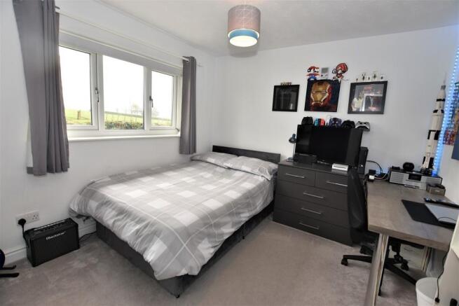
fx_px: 191
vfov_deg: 77.4
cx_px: 230
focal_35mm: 15
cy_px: 153
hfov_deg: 100.4
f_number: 5.6
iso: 200
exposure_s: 1/125
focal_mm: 10
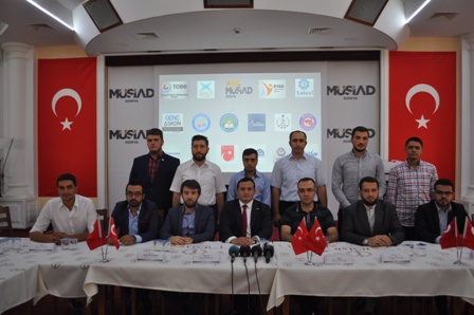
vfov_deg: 43.5
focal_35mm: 30
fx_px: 395
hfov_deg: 62.0
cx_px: 237
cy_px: 158
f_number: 4
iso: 720
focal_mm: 20
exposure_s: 1/60
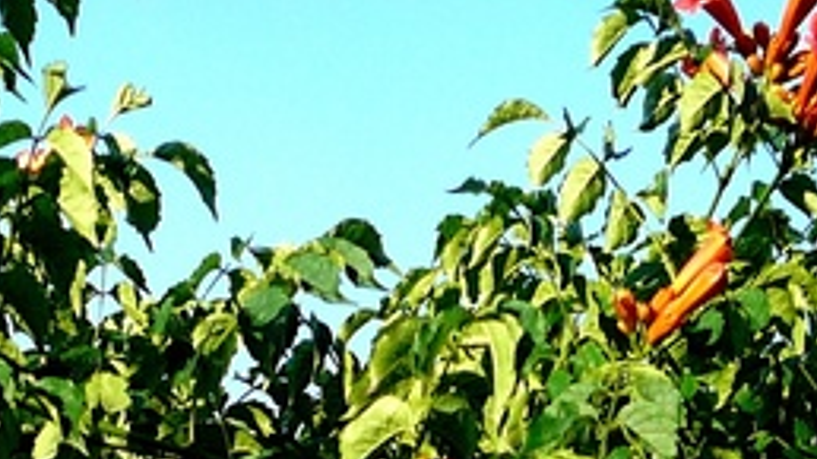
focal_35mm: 65
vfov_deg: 18.0
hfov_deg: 31.5
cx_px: 656
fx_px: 1408
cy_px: 468
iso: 80
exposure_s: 1/640
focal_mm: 5.2
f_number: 2.8
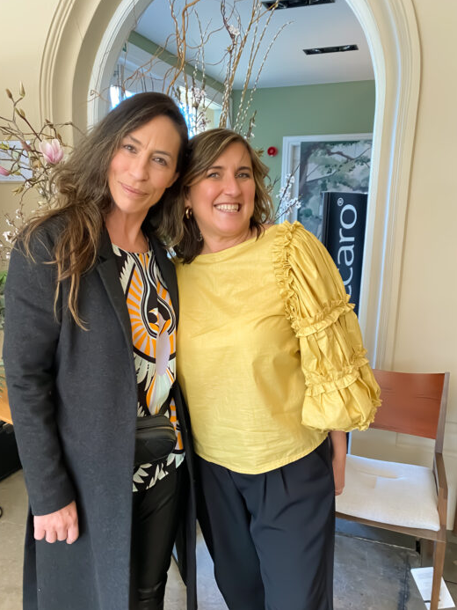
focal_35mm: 30
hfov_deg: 46.7
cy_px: 341
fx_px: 528
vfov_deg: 59.8
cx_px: 202
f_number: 1.8
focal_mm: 4.25
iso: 100
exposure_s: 1/60
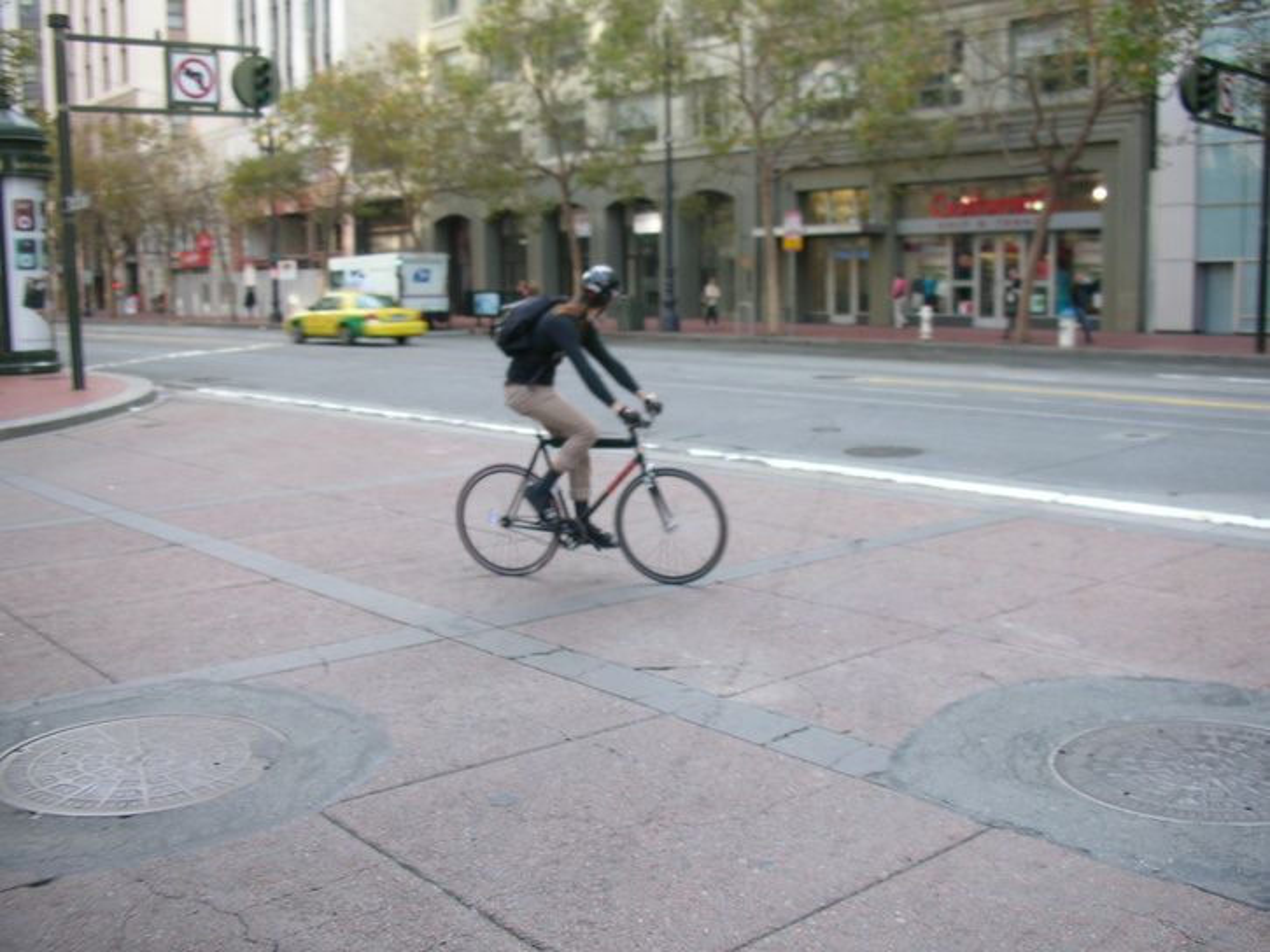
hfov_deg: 52.6
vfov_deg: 40.7
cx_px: 635
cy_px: 476
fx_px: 1284
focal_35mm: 35
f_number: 3
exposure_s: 1/65
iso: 50
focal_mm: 5.8
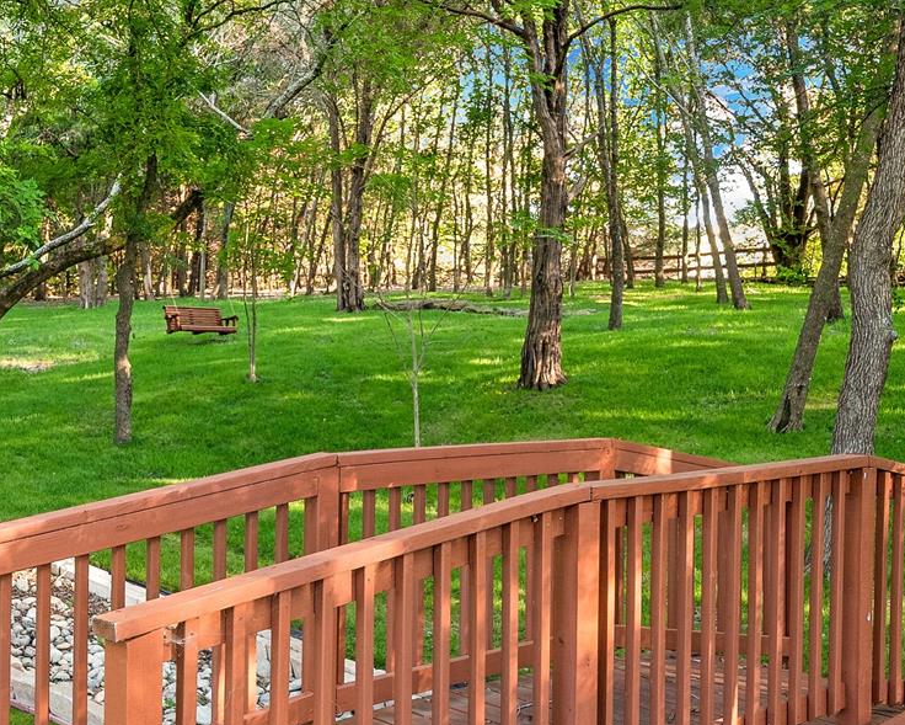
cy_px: 361
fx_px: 1259
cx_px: 353
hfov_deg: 39.3
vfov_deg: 32.1
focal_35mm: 47
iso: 800
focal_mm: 24
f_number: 8
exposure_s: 1/15
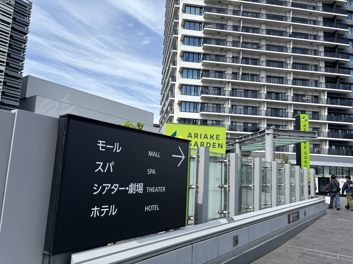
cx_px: 176
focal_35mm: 26
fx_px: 265
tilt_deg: +7.4
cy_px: 132
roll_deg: -3.0
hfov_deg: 67.3
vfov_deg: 53.1
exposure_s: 1/3205
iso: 50
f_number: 1.6
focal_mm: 5.96
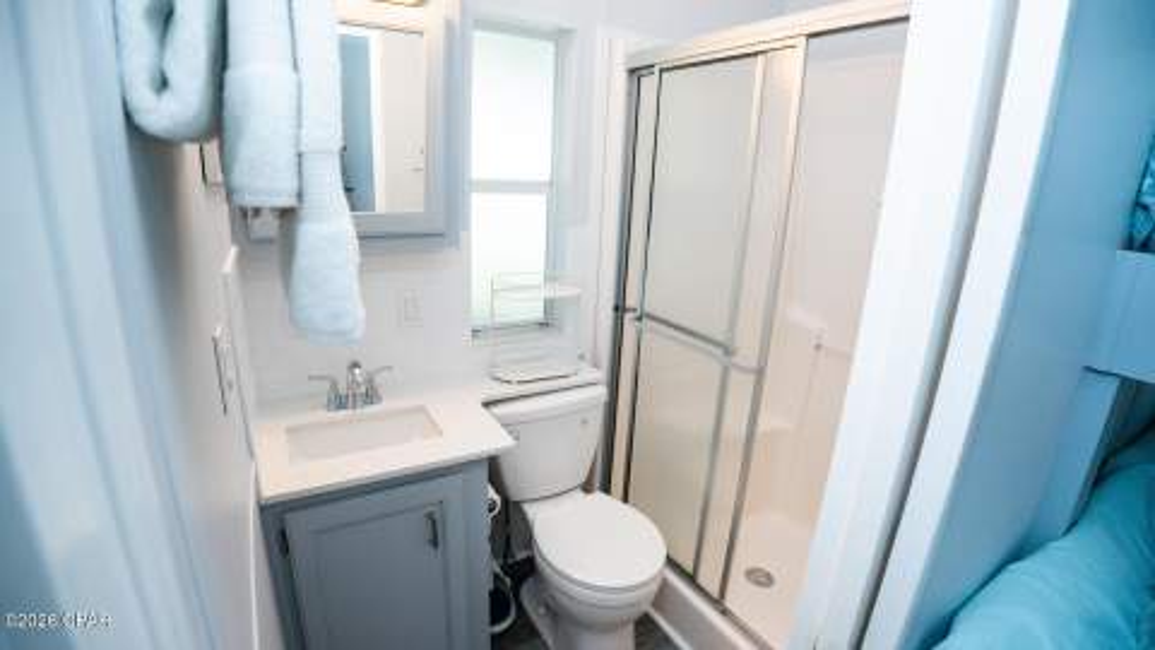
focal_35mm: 17
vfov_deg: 63.1
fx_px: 529
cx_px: 578
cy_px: 325
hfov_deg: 95.0
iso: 250
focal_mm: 16.5
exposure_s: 1/160
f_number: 4
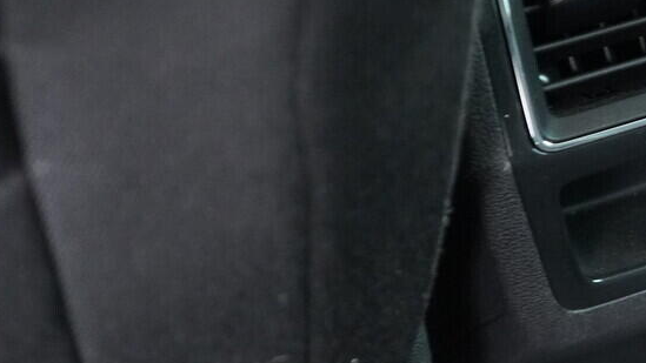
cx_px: 777
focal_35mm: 99
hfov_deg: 20.2
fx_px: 1696
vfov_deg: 12.2
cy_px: 155
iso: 2500
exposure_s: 1/40
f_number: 2.8
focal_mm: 24
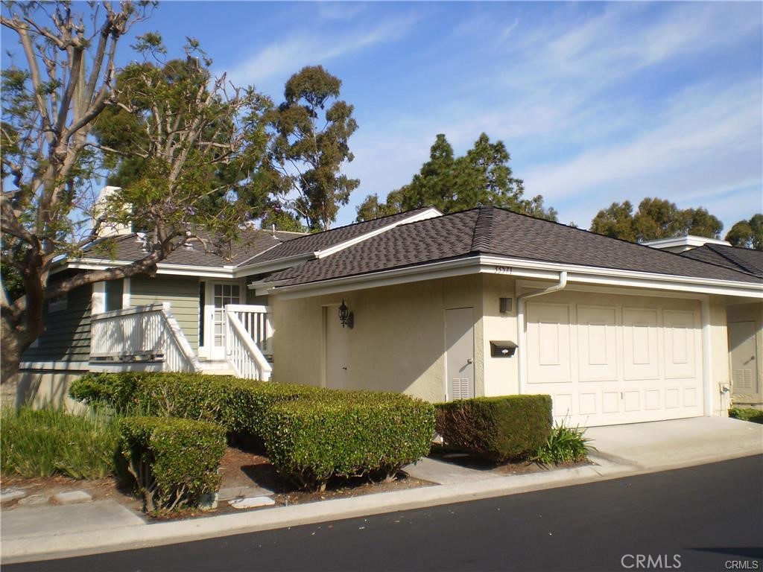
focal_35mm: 36
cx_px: 382
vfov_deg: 39.7
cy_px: 286
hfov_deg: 51.4
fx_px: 794
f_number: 4.6
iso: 64
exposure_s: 1/800
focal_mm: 6.3
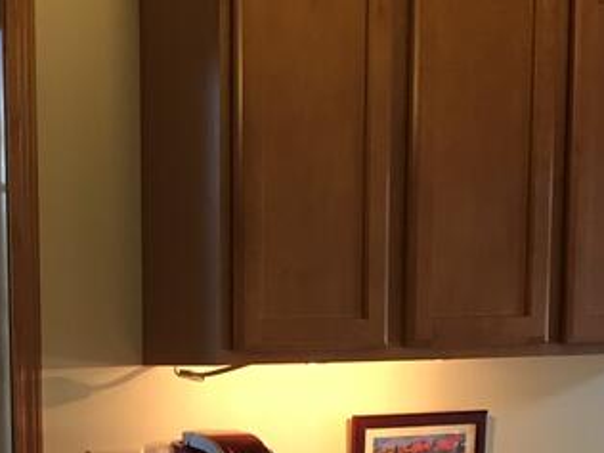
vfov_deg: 16.0
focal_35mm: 88
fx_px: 1535
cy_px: 564
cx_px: 63
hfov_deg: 21.8
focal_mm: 4.15
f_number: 2.2
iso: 80
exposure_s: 1/15
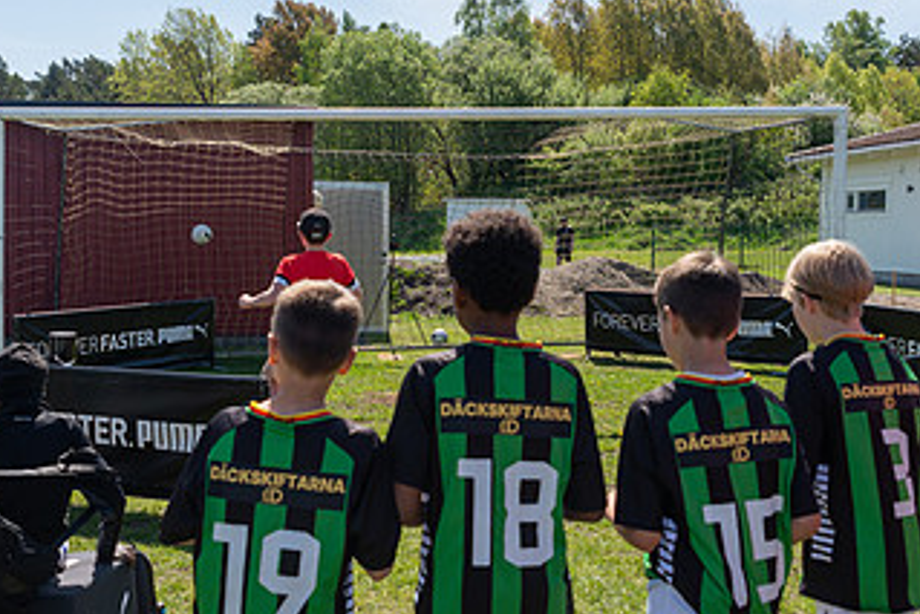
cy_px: 304
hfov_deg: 43.6
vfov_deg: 29.9
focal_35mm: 45
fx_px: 1150
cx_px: 447
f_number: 4
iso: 125
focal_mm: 24
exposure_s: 1/800
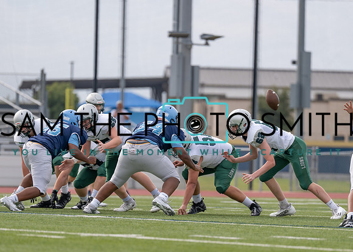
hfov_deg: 6.6
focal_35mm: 307
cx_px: 185
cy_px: 176
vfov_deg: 4.7
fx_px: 3081
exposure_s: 1/1250
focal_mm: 200
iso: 100
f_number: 2.8
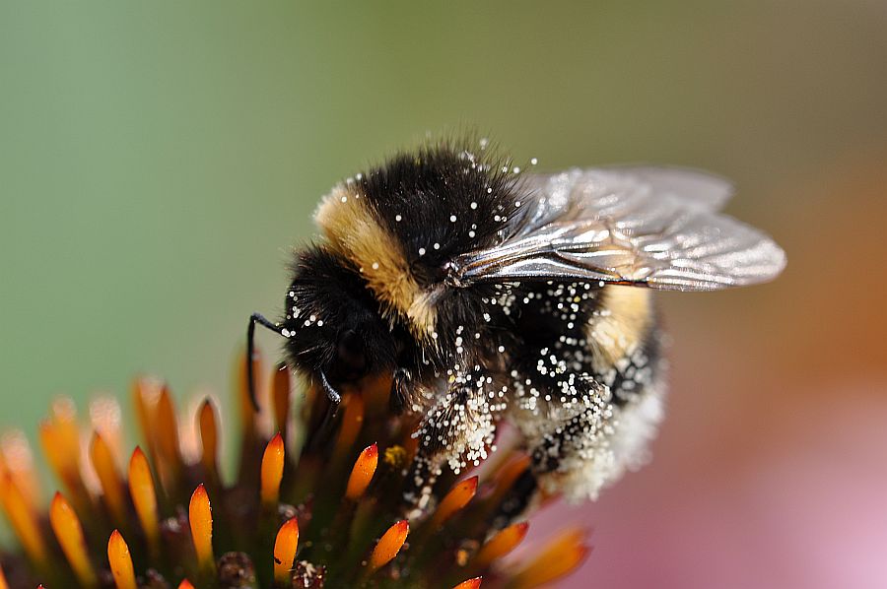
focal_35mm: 225
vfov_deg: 6.1
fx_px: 5538
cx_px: 444
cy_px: 294
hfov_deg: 9.2
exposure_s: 1/160
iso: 200
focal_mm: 150
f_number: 8
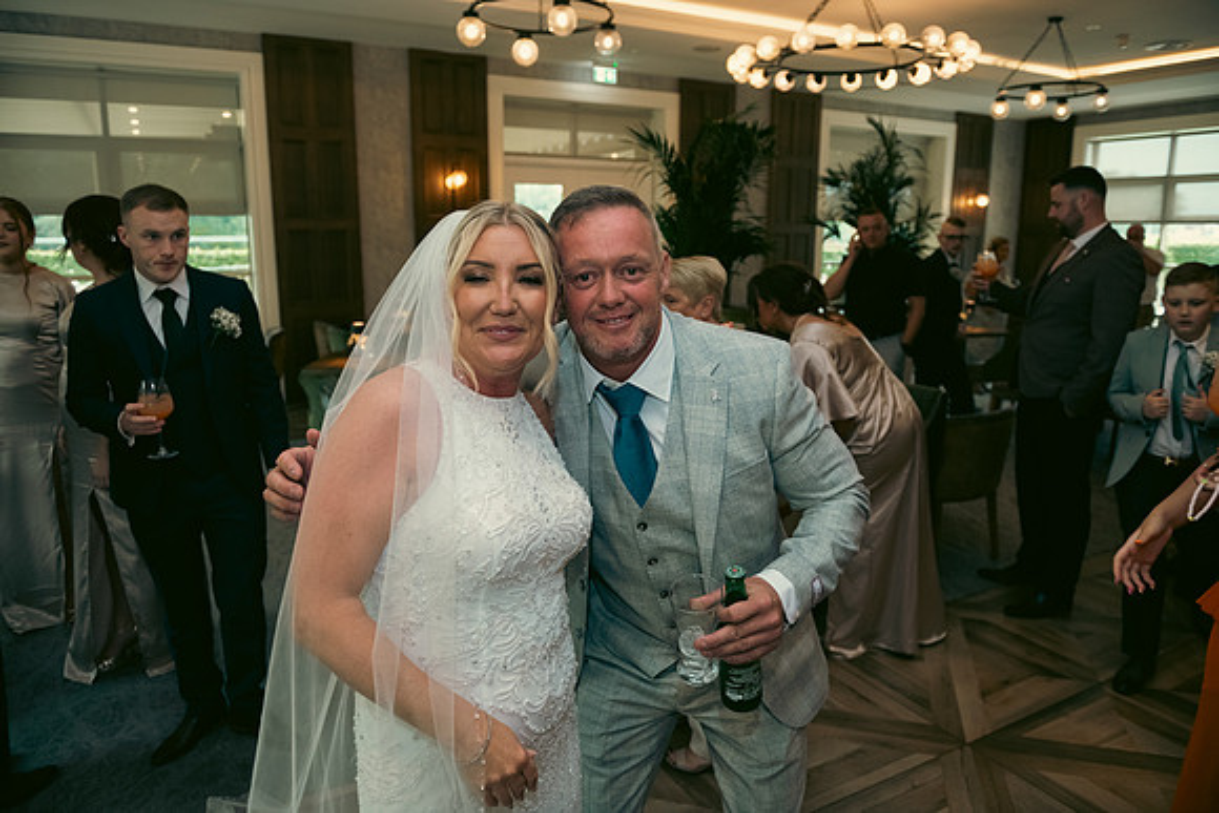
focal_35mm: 24
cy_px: 406
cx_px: 610
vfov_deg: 53.2
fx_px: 813
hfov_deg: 73.7
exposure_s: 1/125
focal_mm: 24
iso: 800
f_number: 3.5
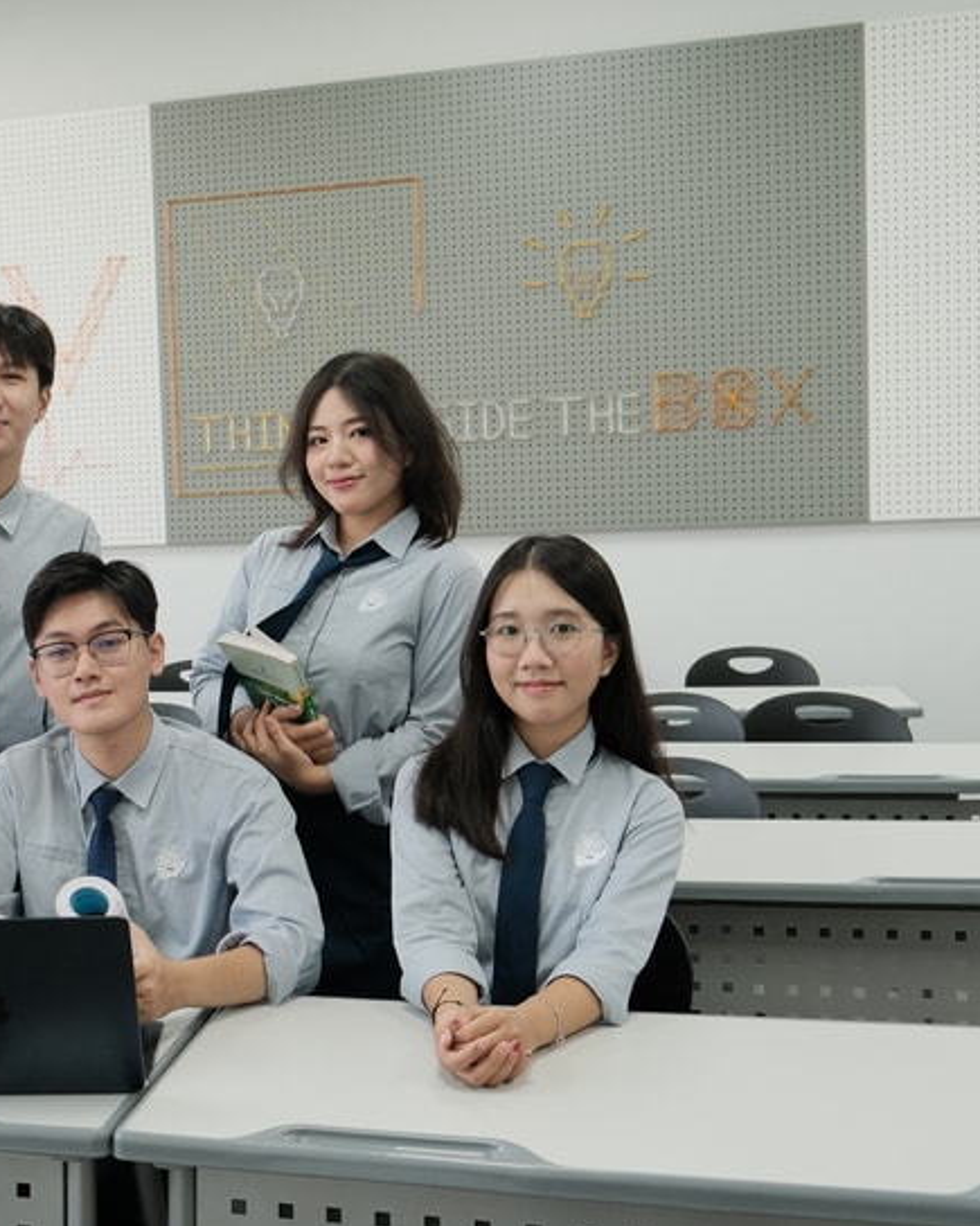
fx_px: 1632
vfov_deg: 41.2
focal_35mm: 45
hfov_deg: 32.0
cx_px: 122
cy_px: 633
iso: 640
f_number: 3.6
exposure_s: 1/170
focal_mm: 19.6
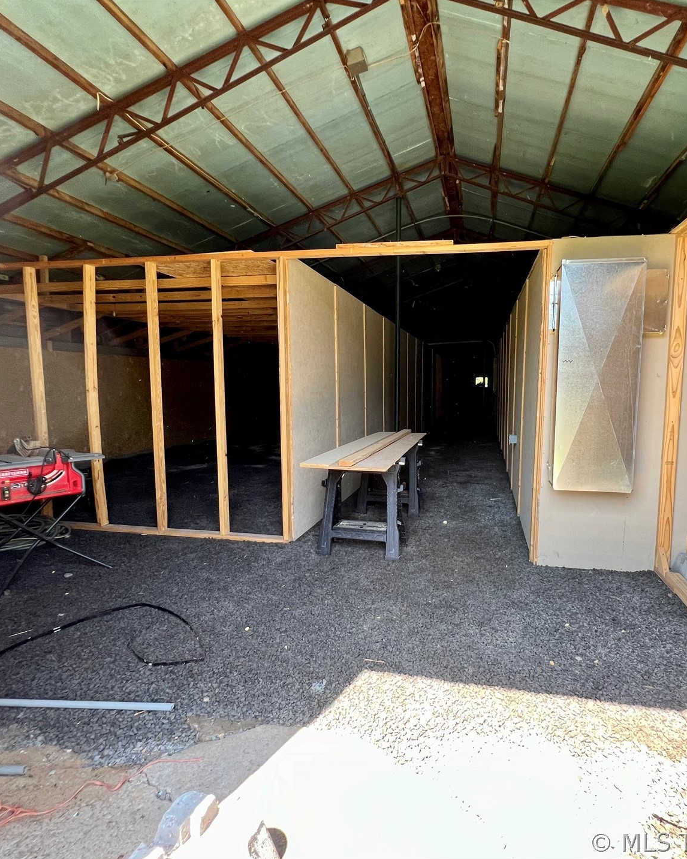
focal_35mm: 17
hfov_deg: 76.4
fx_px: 432
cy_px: 430
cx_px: 401
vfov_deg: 89.6
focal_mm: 1.57
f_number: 1.8
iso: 100
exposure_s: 1/99
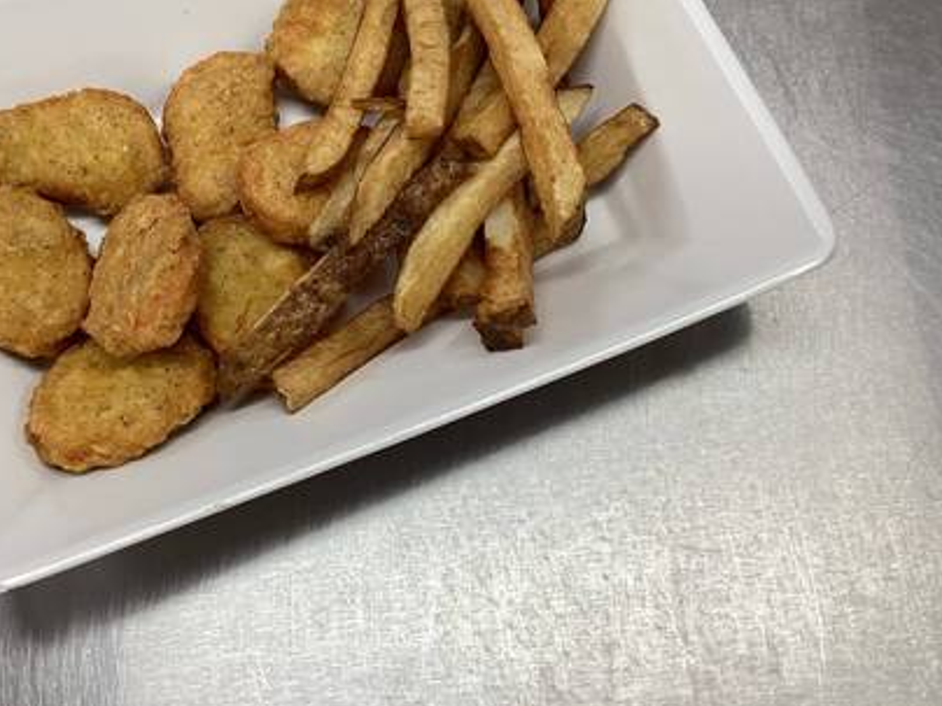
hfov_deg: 41.3
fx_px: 1225
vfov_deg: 31.8
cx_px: 284
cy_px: 210
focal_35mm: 45
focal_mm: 3.3
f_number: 2.4
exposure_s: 1/120
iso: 80
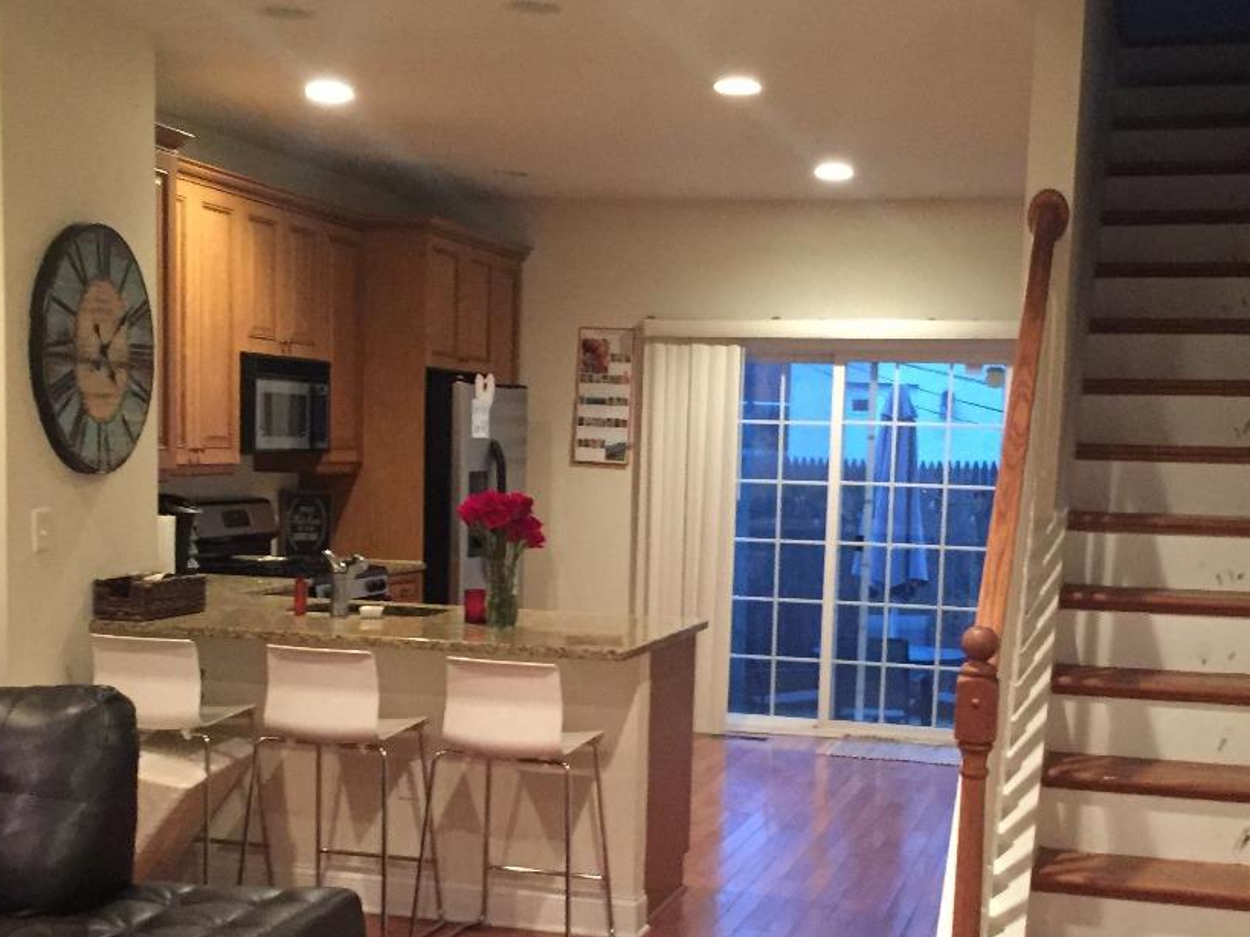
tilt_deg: -6.9
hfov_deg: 37.5
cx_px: 639
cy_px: 627
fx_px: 1841
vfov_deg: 28.4
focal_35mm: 51
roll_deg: -1.9
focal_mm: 4.15
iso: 320
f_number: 2.2
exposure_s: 1/15
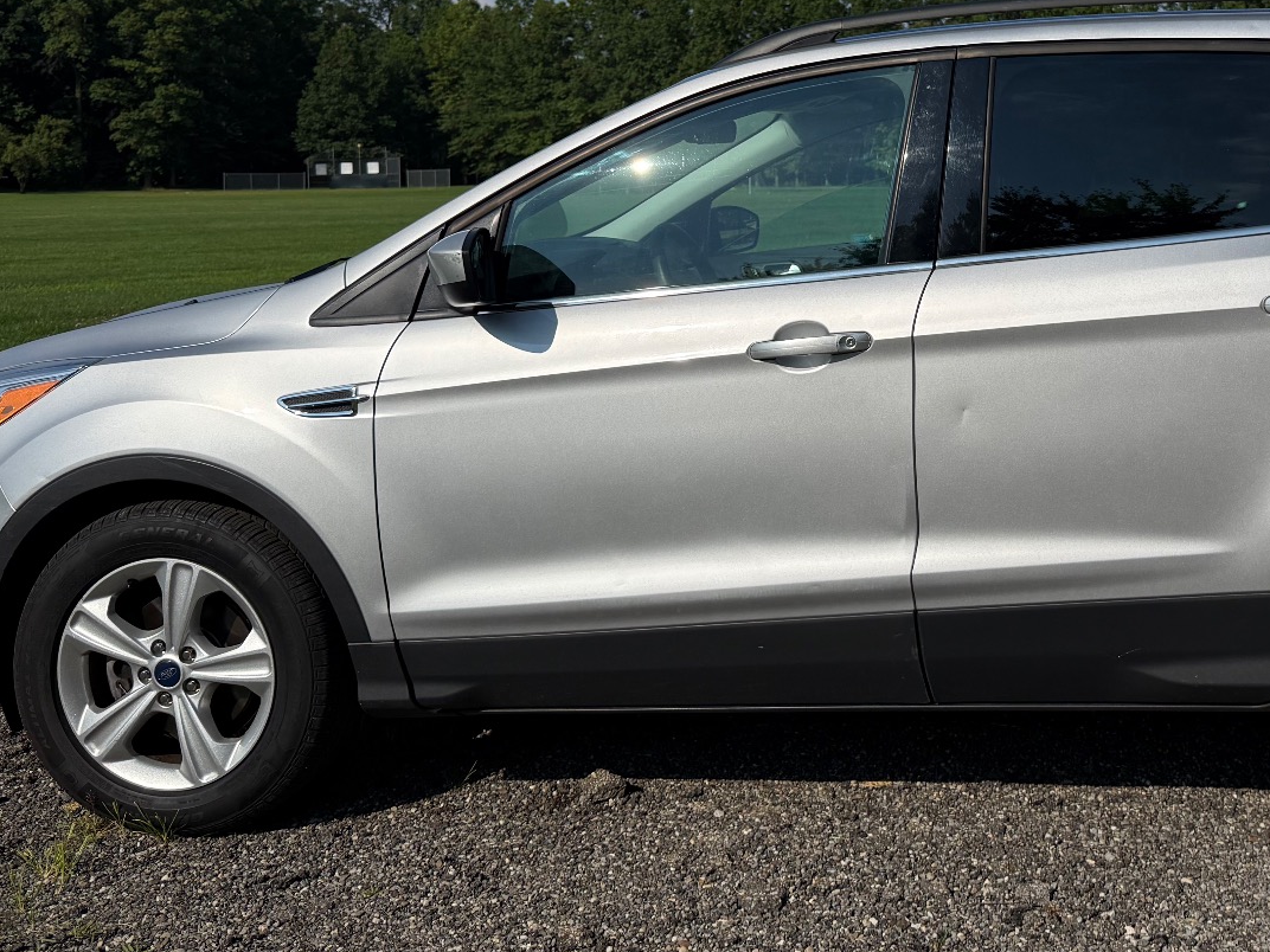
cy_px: 182
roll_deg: +1.9
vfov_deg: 32.6
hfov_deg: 42.6
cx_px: 946
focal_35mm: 43
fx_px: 1578
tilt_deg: -1.4
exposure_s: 1/11905
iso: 125
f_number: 1.78
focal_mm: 6.76
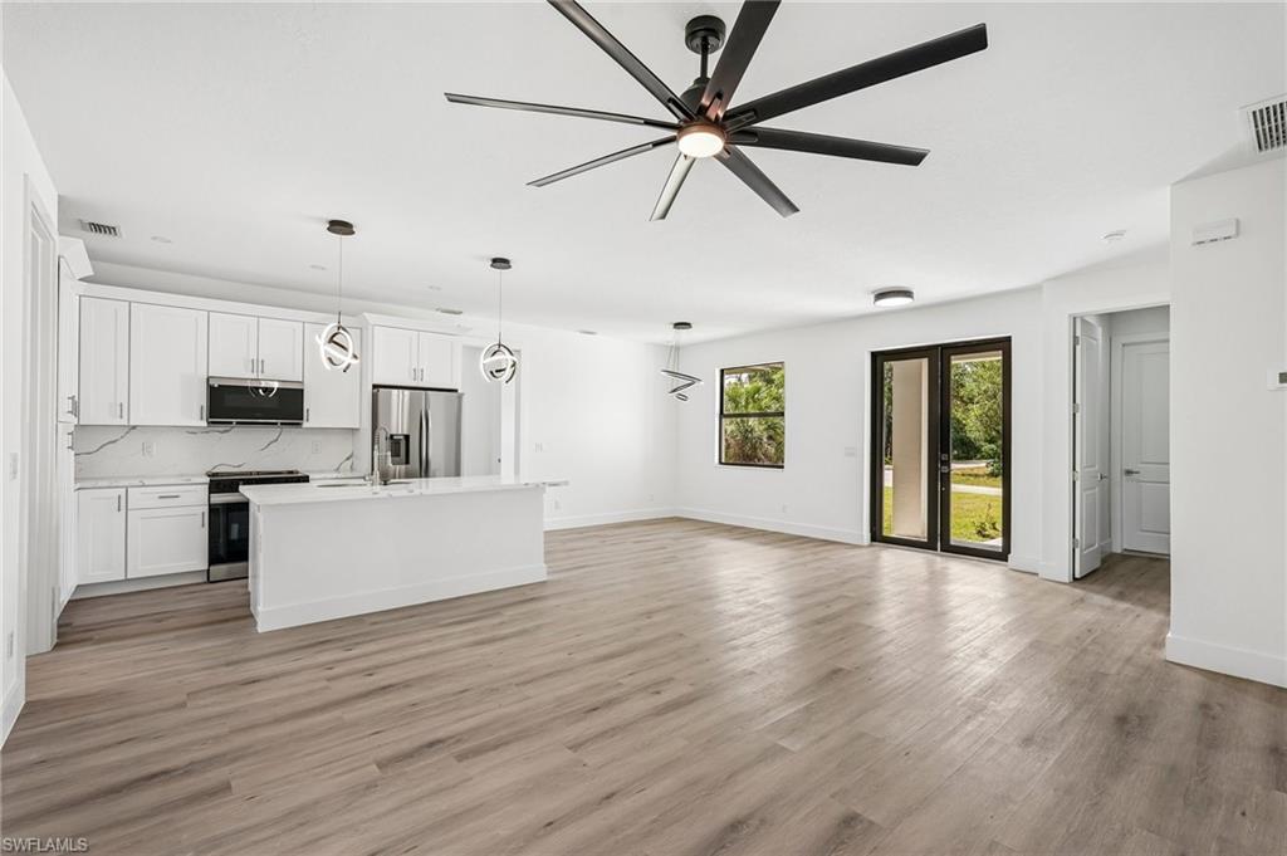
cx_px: 644
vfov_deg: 73.7
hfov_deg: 96.8
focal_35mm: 16
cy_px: 428
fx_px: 572
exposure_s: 1/60
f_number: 8
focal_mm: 16
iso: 400
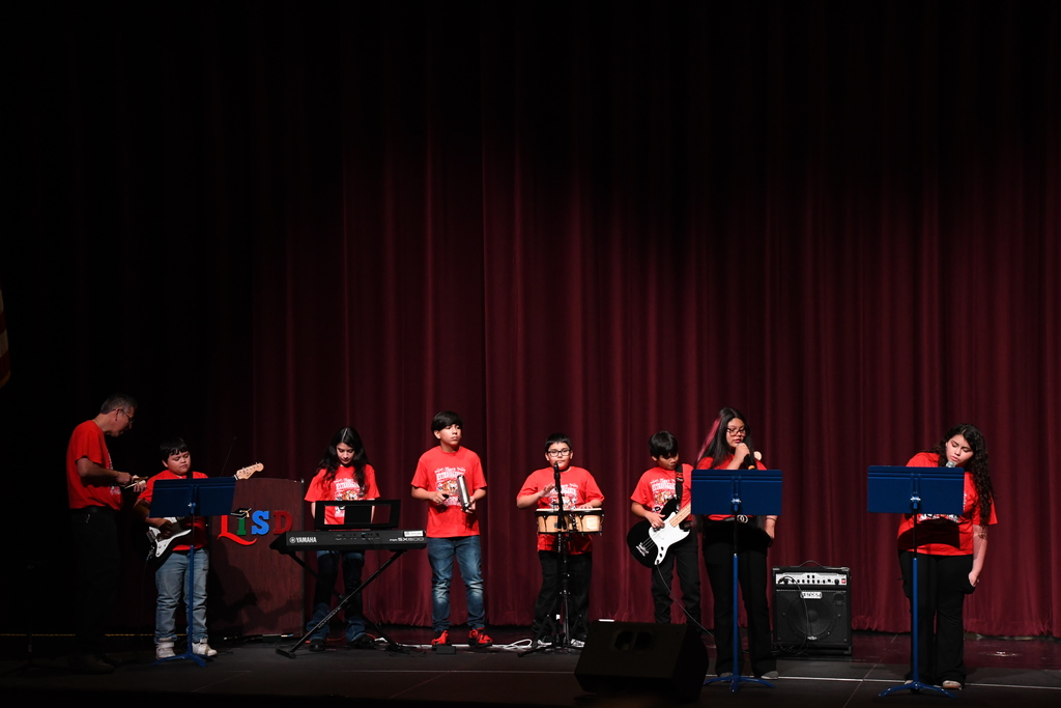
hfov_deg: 21.9
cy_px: 354
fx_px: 2741
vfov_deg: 14.7
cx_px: 530
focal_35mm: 93
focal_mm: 62
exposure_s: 1/125
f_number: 7.1
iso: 2500
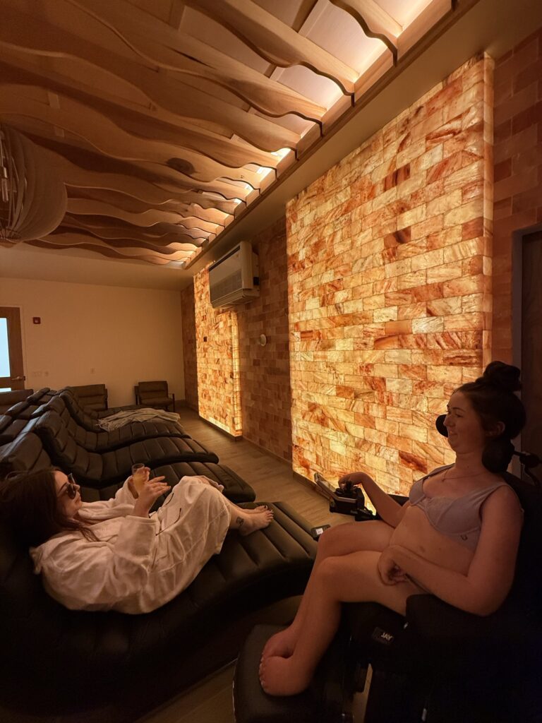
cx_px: 271
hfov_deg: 85.7
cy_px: 362
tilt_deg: -1.1
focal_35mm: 14
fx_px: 292
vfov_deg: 102.1
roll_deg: +0.9
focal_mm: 2.22
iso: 320
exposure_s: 1/60
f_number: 2.2
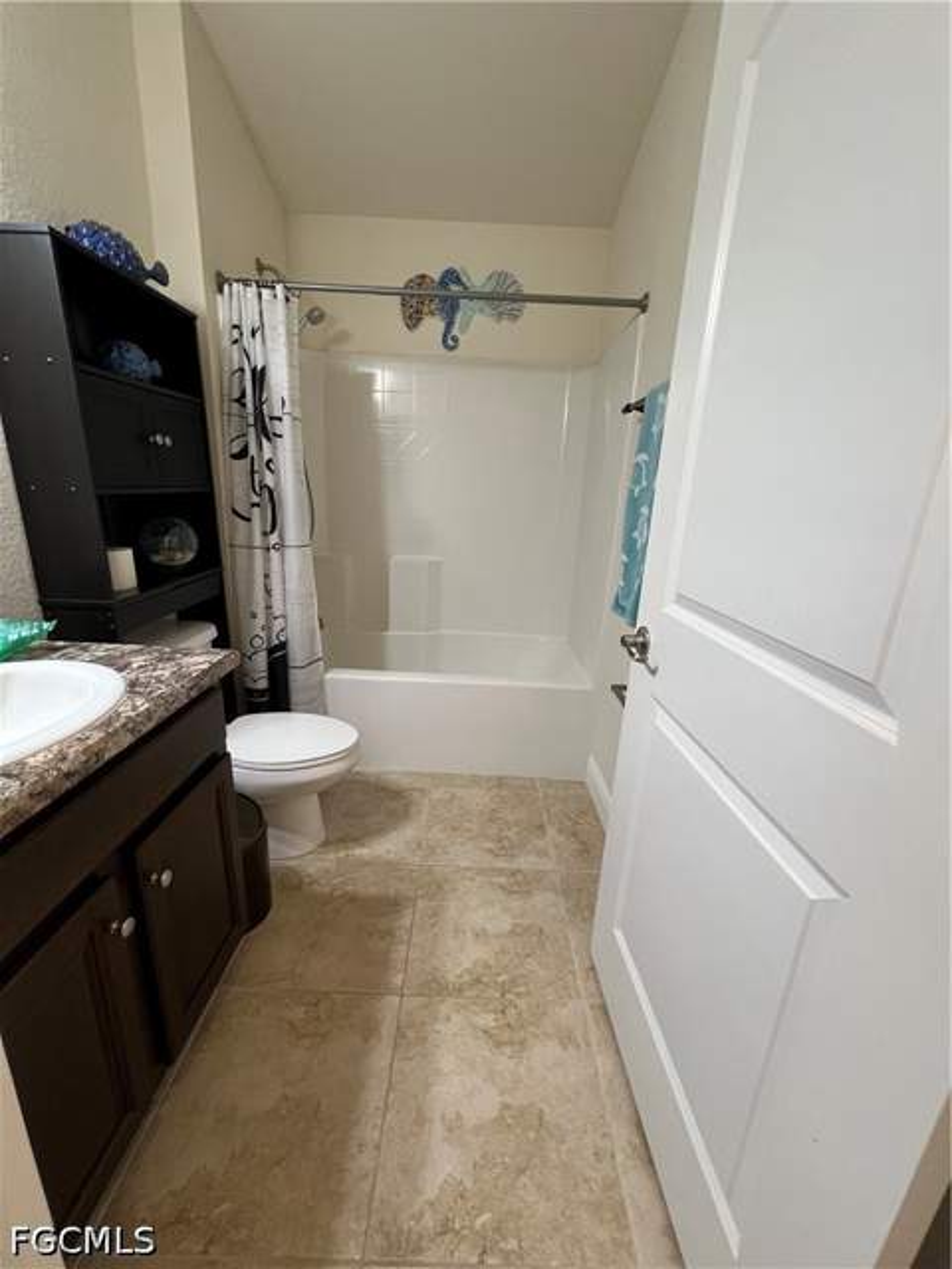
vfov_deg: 106.2
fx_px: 477
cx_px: 476
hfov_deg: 89.9
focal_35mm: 13
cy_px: 634
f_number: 1.8
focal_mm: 1.57
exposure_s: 1/60
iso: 200
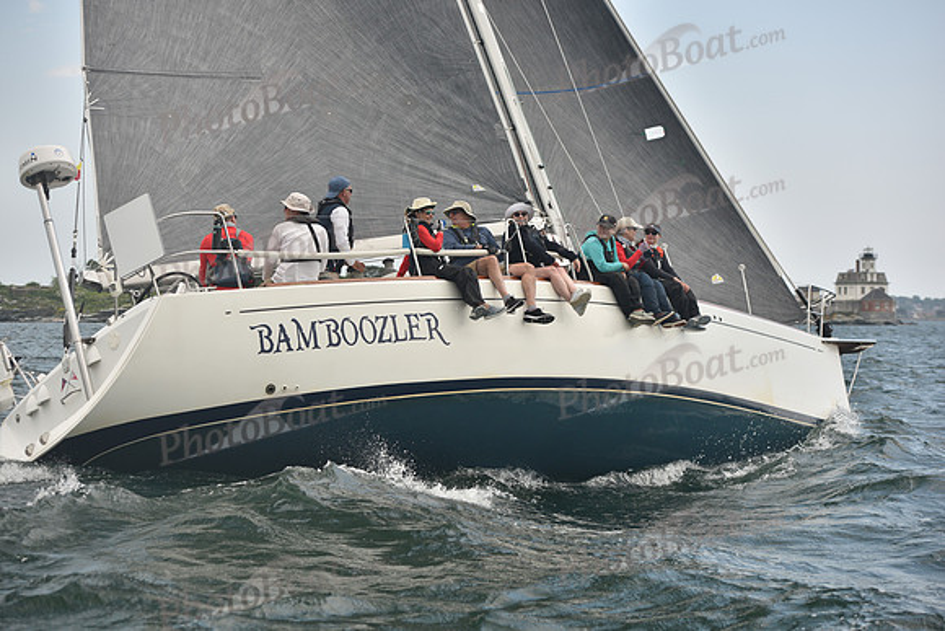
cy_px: 316
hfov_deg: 28.8
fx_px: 1838
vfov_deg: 19.5
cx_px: 472
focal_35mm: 70
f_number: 4
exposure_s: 1/500
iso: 250
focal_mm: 70
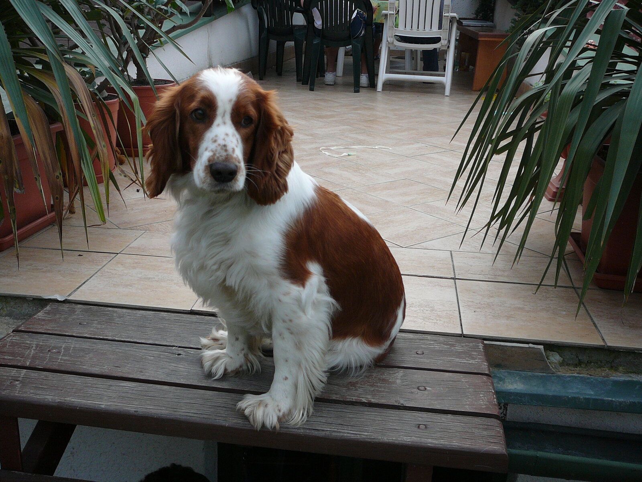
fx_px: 649
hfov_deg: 52.6
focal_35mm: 35
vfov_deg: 40.7
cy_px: 241
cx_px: 321
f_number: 2.8
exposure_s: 1/200
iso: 80
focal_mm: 5.2
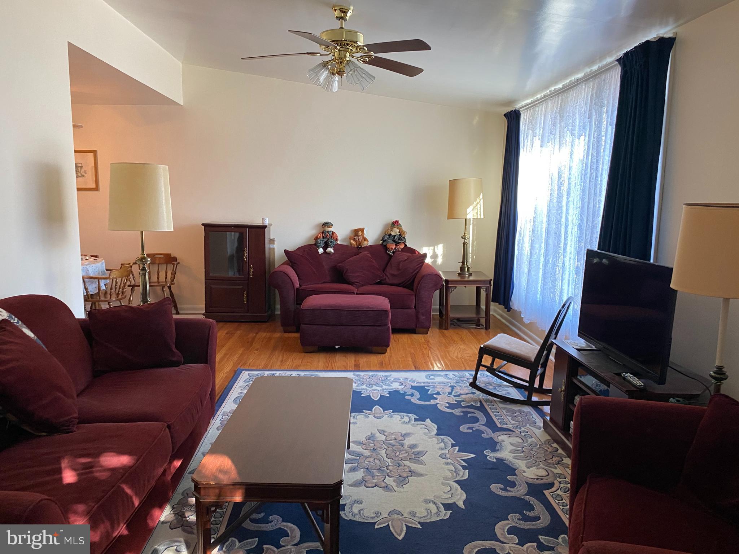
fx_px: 555
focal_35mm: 26
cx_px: 370
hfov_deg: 67.3
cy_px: 277
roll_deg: -1.4
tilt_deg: -8.5
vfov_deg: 53.1
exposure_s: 1/60
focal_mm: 4.25
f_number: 1.8
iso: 100
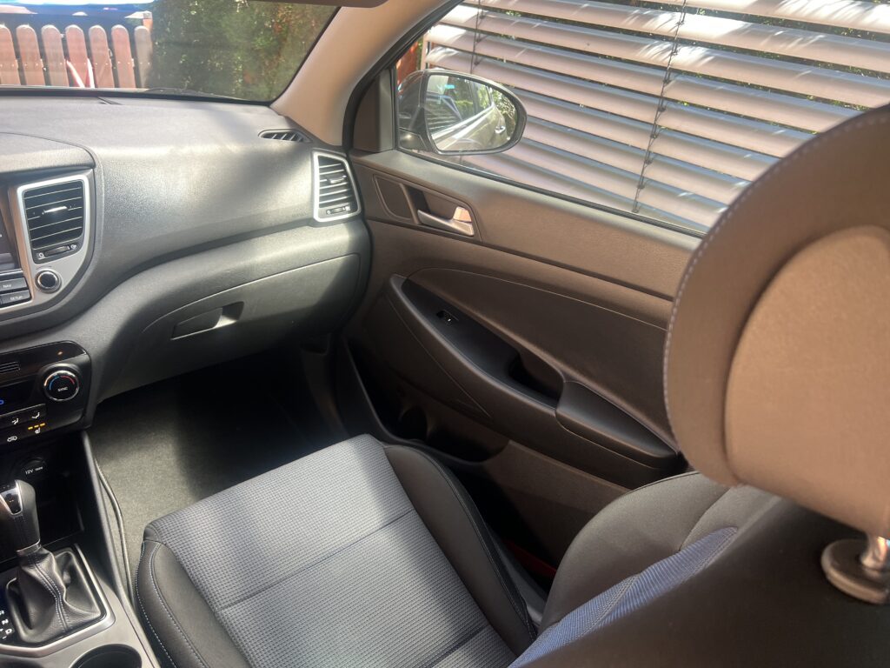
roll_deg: -6.6
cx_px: 445
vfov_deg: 53.1
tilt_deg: -29.4
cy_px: 334
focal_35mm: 26
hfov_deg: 67.3
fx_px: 668
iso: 100
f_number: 1.5
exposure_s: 1/121
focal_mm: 5.7
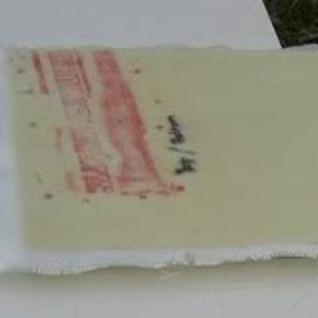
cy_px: 398
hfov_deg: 15.0
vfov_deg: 14.5
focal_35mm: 116
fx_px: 1206
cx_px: 216
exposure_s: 1/250
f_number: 5.6
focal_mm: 5.6
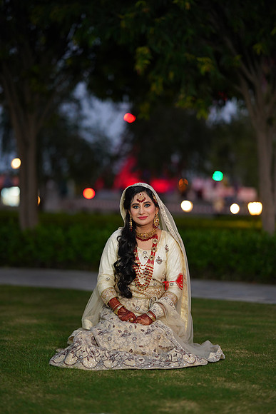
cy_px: 207
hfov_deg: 16.1
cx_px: 138
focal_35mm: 85
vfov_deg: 23.9
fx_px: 977
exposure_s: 1/200
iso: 1000
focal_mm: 85
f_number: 1.4
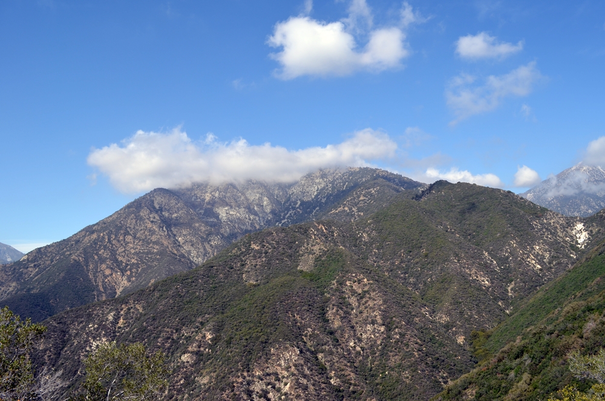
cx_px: 302
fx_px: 503
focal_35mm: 30
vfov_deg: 43.4
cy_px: 200
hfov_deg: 62.0
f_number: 7.1
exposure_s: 1/200
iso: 100
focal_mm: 20
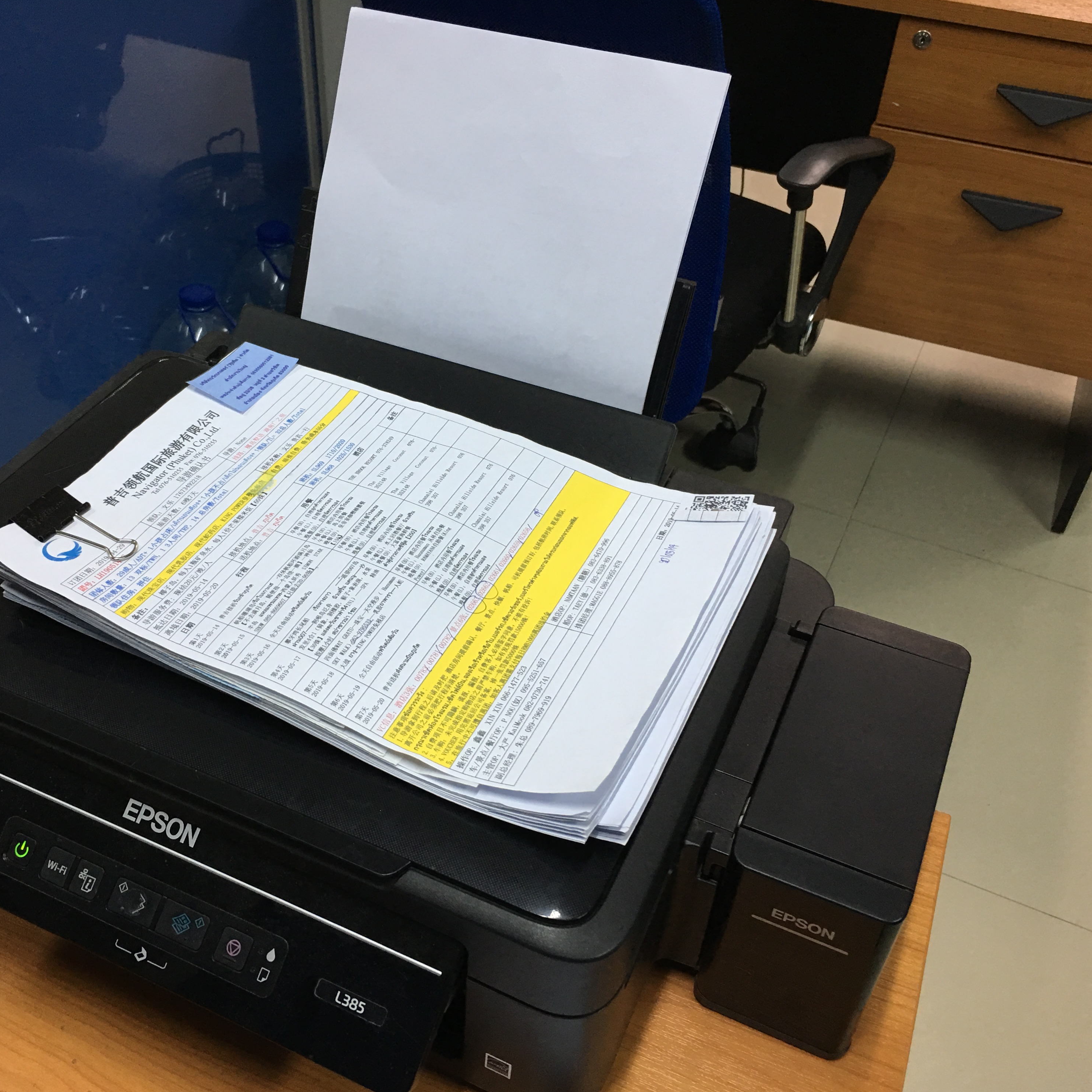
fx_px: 1249
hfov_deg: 47.0
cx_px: 454
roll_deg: -0.8
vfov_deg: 47.2
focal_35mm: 35
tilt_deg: -40.7
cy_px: 554
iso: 50
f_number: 2.2
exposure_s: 1/17
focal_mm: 4.15
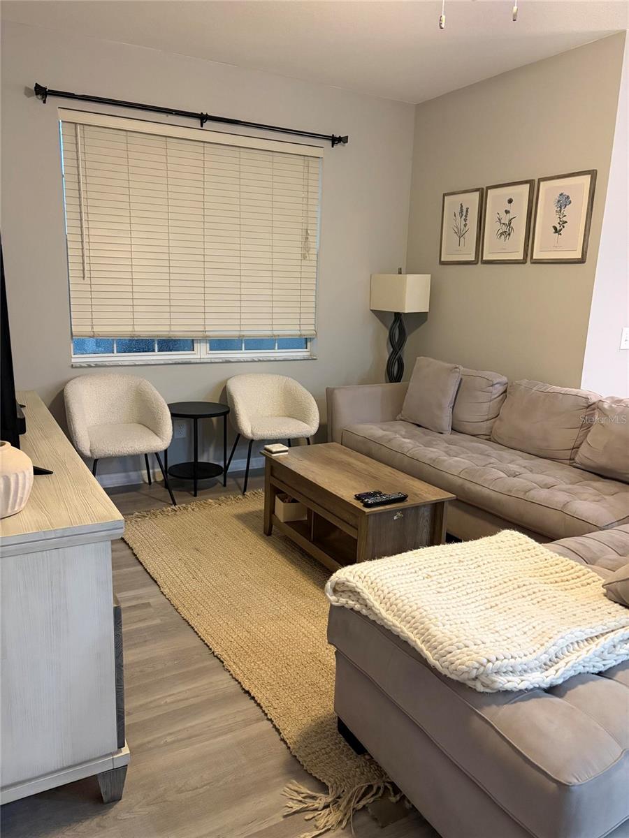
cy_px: 419
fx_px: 630
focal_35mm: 26
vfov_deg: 67.3
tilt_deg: -11.9
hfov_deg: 53.1
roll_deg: -1.5
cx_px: 314
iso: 500
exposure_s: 1/60
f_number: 1.6
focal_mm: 5.96
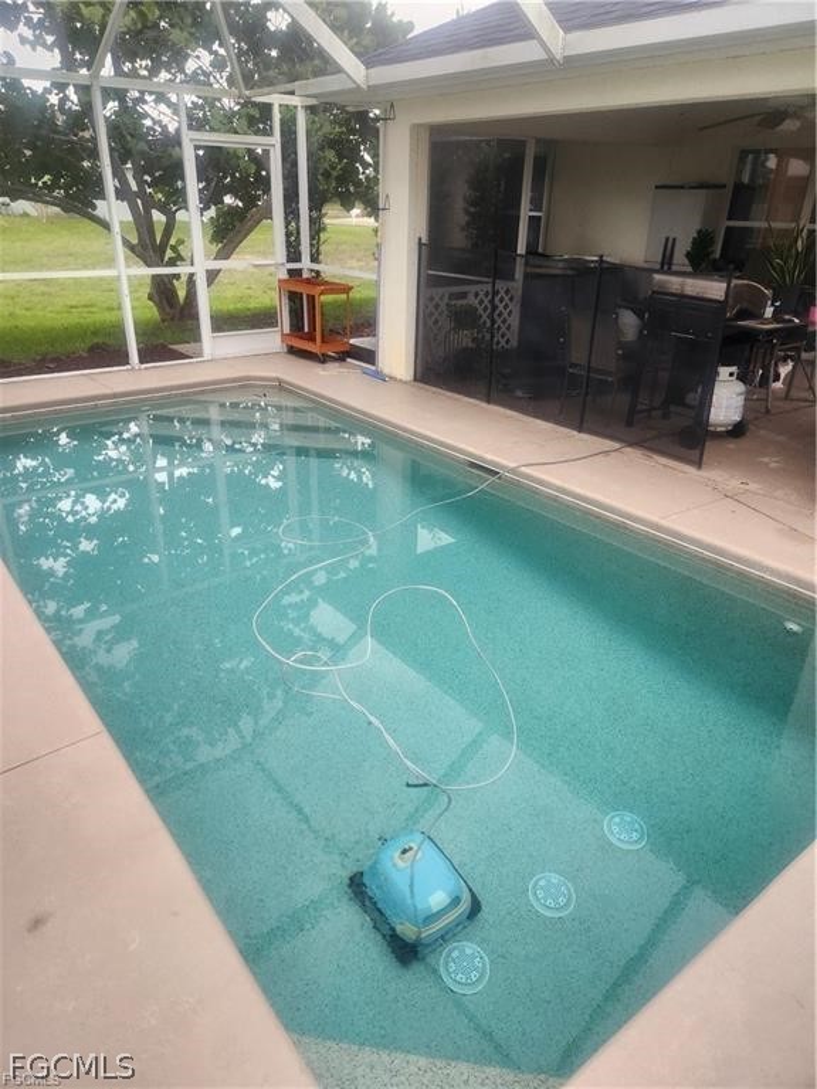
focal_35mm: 23
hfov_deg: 58.9
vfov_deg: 73.9
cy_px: 544
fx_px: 724
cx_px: 408
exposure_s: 1/180
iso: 200
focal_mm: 5.4
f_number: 1.8
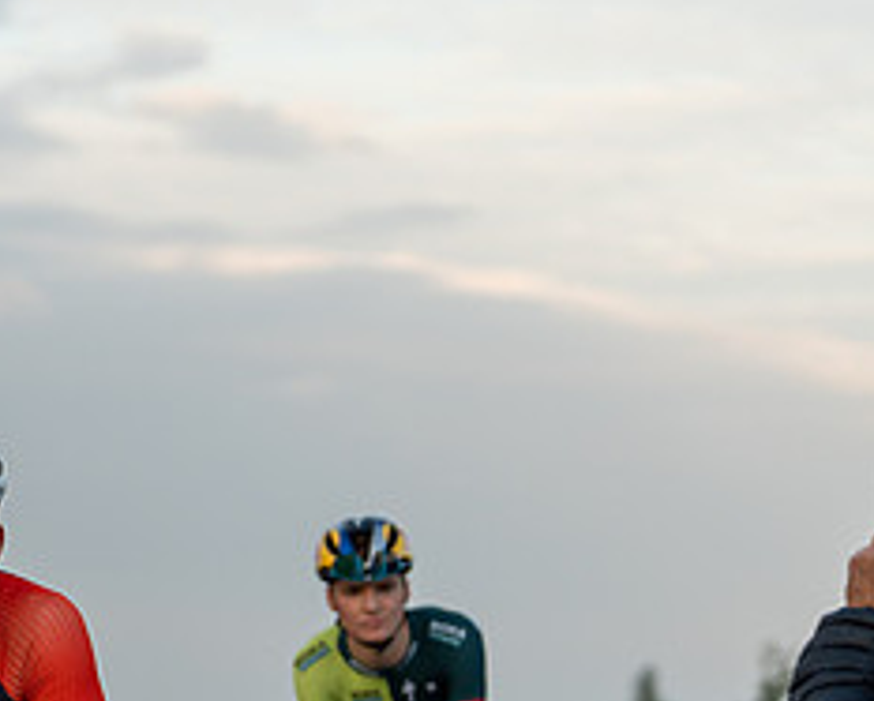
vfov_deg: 7.9
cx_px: -90
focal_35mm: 196
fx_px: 5076
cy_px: 707
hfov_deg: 9.7
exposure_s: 1/1250
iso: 400
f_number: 3.2
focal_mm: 84
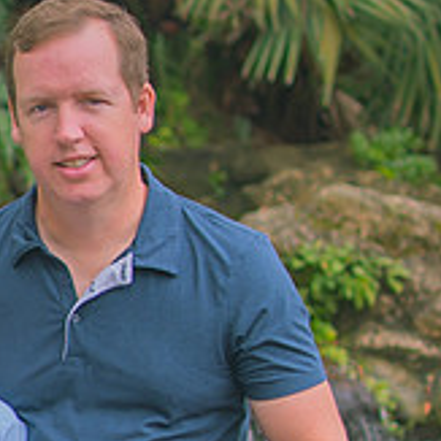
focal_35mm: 199
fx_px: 2868
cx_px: -370
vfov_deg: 8.8
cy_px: 376
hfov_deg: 8.4
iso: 100
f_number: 2.2
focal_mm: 35
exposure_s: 1/250
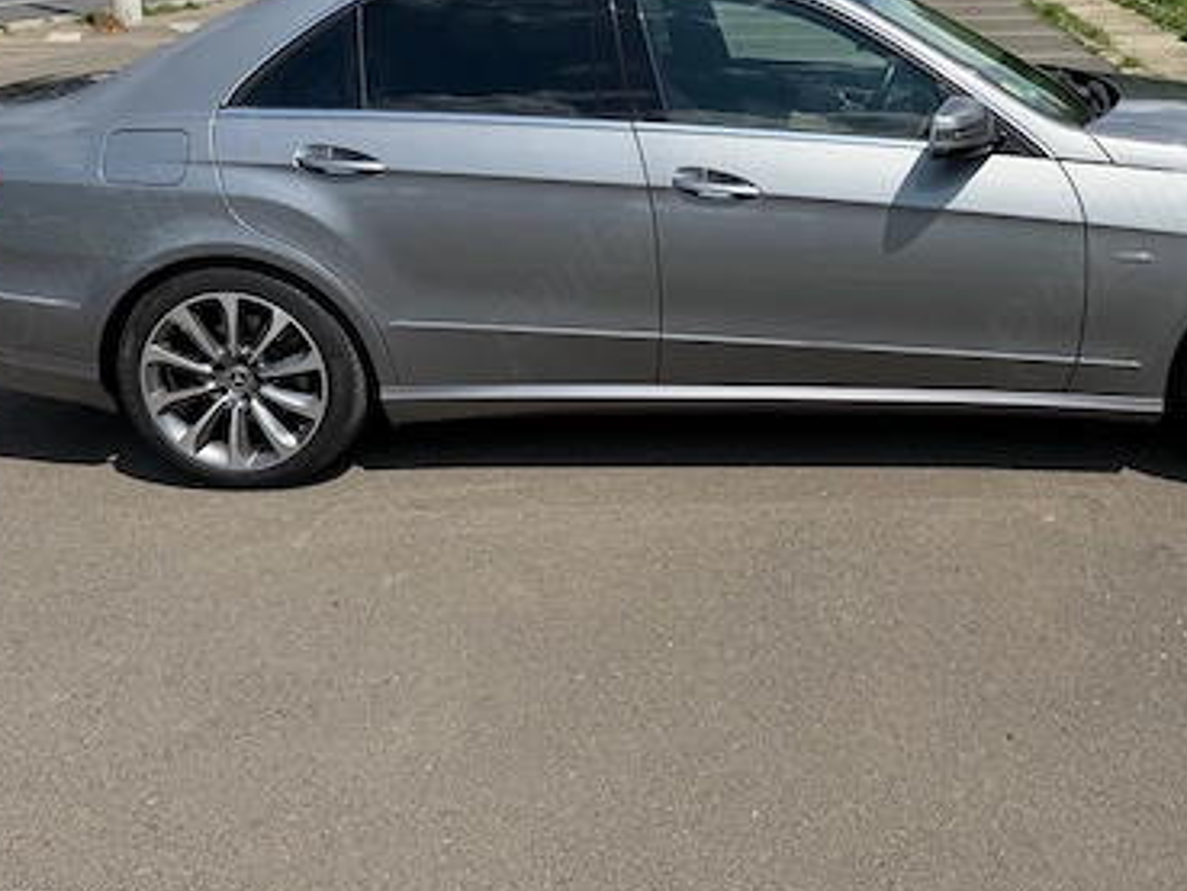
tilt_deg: -13.5
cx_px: 814
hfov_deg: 46.9
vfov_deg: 35.9
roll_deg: +0.3
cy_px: 216
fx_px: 1338
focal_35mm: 39
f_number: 1.78
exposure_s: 1/5714
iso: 80
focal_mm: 6.76
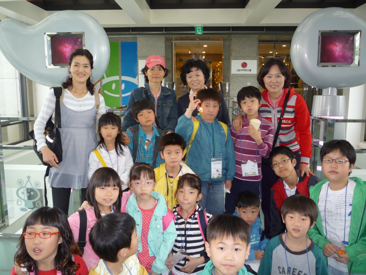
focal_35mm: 30
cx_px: 183
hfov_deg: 60.0
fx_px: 317
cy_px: 138
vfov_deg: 46.8
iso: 160
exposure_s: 1/30
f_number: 3.3
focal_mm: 5.2
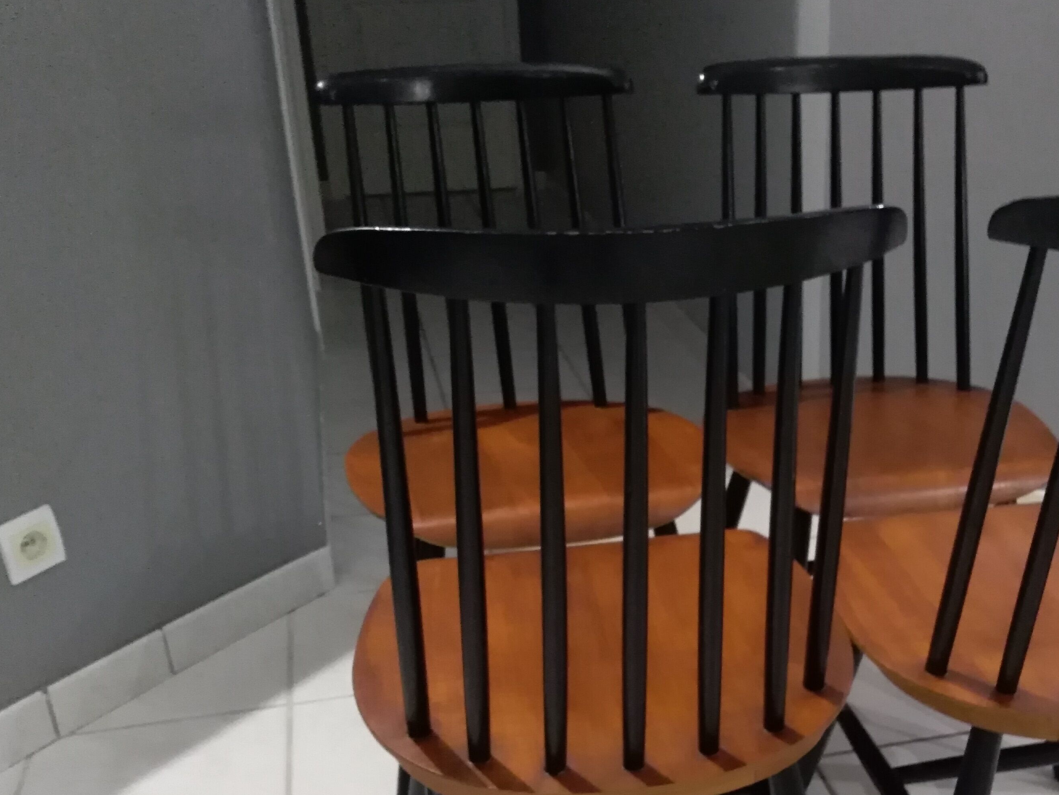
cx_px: 723
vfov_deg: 34.4
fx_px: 1254
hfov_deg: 45.0
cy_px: 597
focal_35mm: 41
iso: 944
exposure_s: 1/14.3
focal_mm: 3.54
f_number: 2
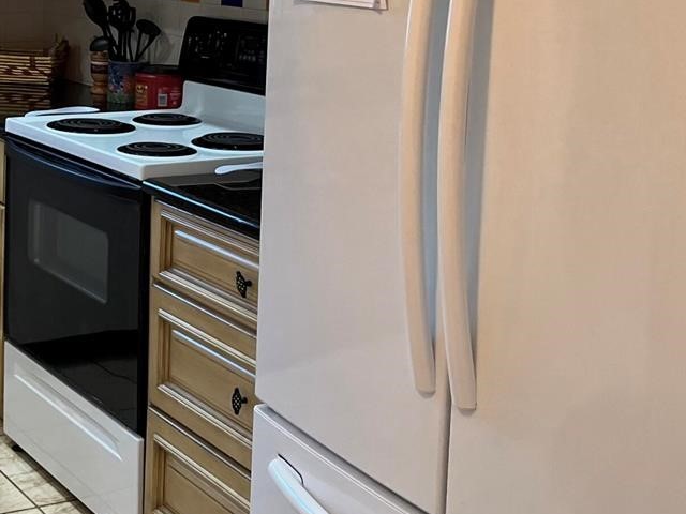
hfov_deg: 28.5
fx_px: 1288
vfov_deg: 22.2
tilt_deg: -7.8
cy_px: 76
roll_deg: -1.3
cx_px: 51
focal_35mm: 65
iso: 125
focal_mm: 5.1
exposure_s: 1/120
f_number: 1.6
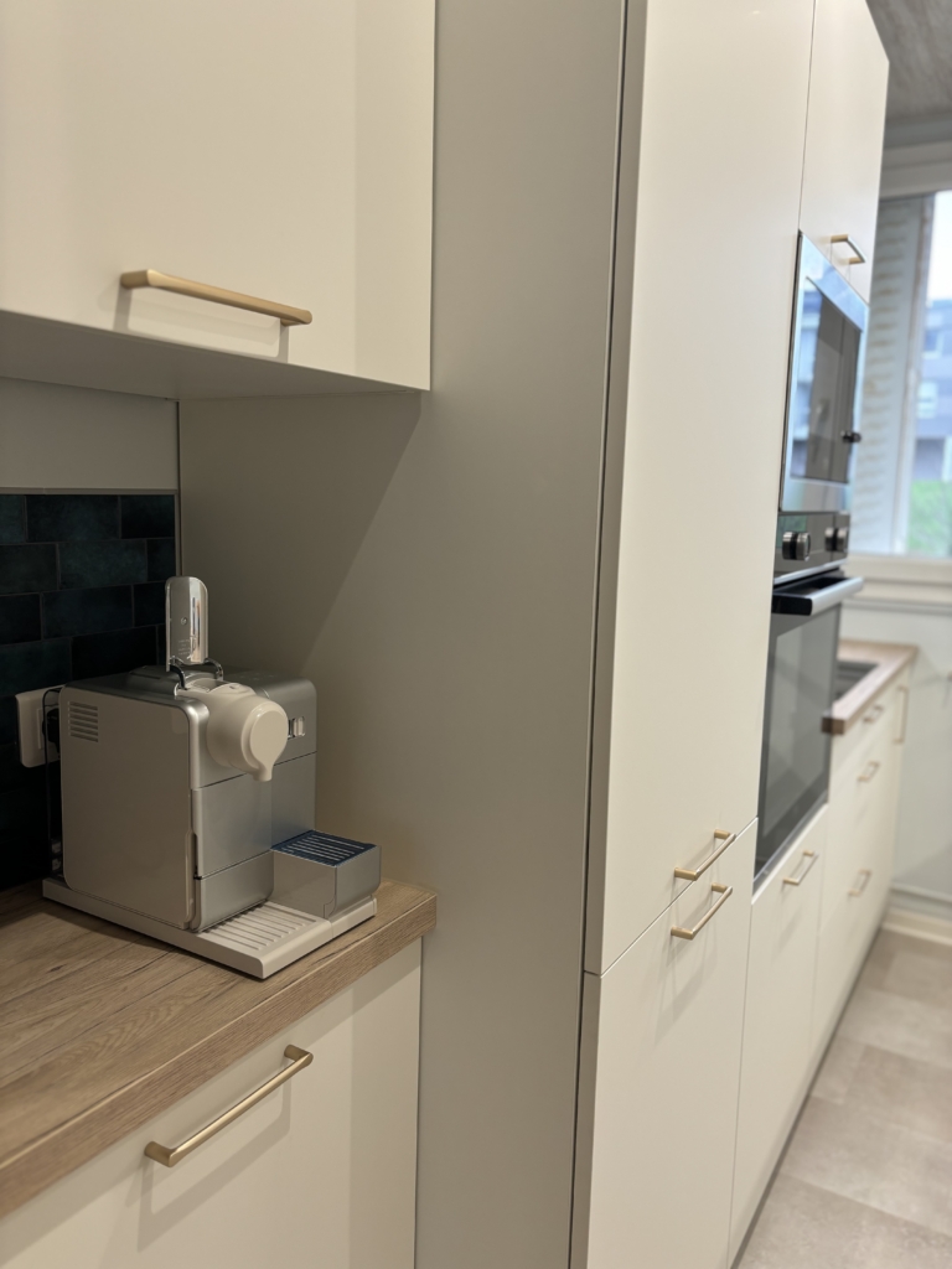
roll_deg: -1.6
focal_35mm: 26
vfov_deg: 67.3
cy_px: 634
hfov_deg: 53.1
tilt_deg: -7.6
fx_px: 953
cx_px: 476
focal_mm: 5.96
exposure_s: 1/50
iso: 100
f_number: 1.6
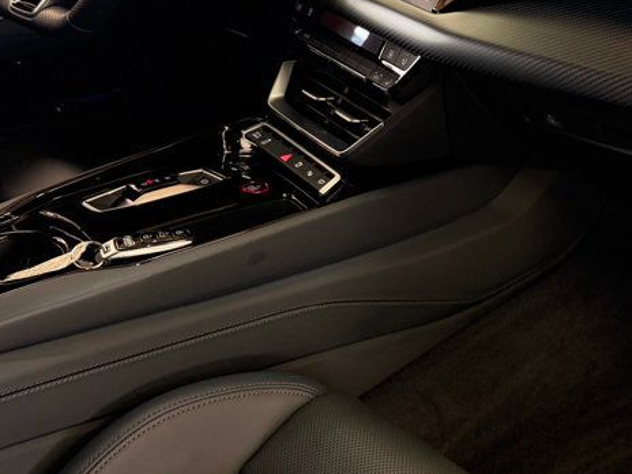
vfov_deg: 26.9
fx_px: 968
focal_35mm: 53
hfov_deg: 35.5
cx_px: 458
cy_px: 79
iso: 400
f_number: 1.78
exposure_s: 1/120
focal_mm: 6.76
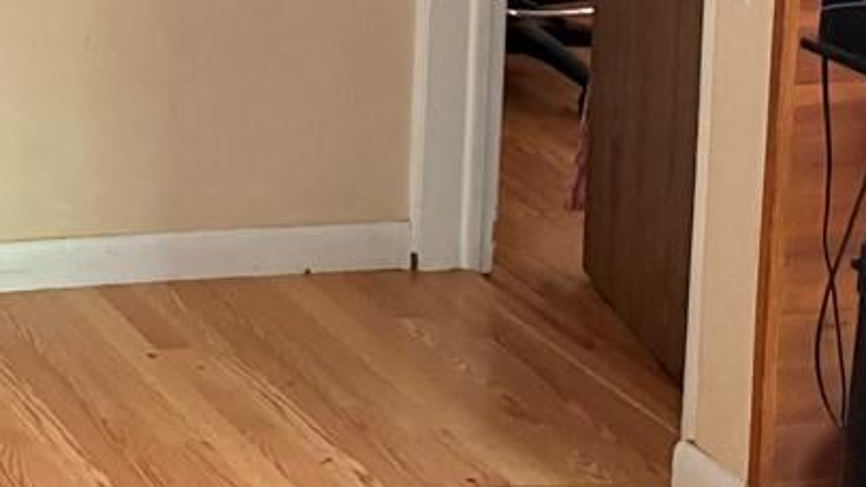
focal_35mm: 103
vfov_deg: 10.9
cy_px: -410
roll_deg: -0.3
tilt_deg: -6.4
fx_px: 2364
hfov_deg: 19.0
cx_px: -309
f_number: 1.78
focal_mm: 6.76
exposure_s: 1/40
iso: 1000
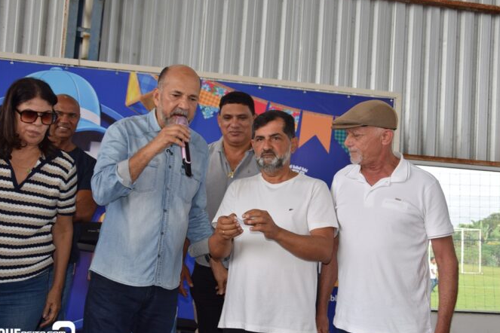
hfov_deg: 41.9
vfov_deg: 28.6
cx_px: 268
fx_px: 653
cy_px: 166
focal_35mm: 47
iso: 100
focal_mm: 28
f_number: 5.6
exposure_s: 1/125
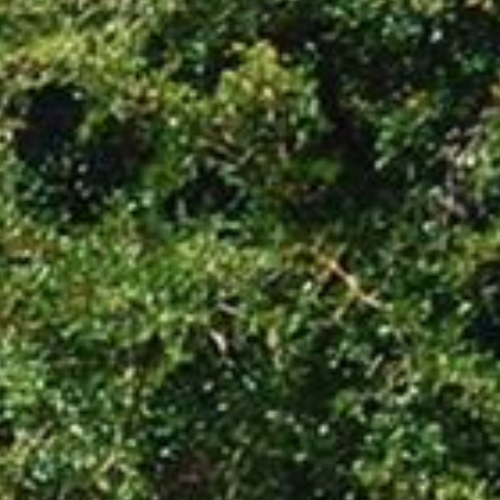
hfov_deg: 4.4
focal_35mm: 380
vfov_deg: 4.4
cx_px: -1093
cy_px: 1473
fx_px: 6210
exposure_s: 1/200
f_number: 7.1
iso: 100
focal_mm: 26
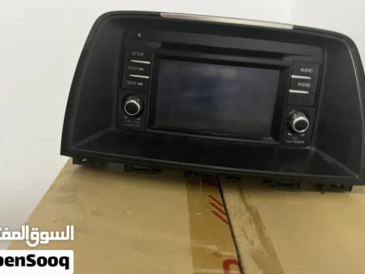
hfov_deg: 58.3
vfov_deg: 45.4
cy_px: 127
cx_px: 176
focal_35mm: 31
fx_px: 327
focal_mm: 5.7
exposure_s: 1/43
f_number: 1.5
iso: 500
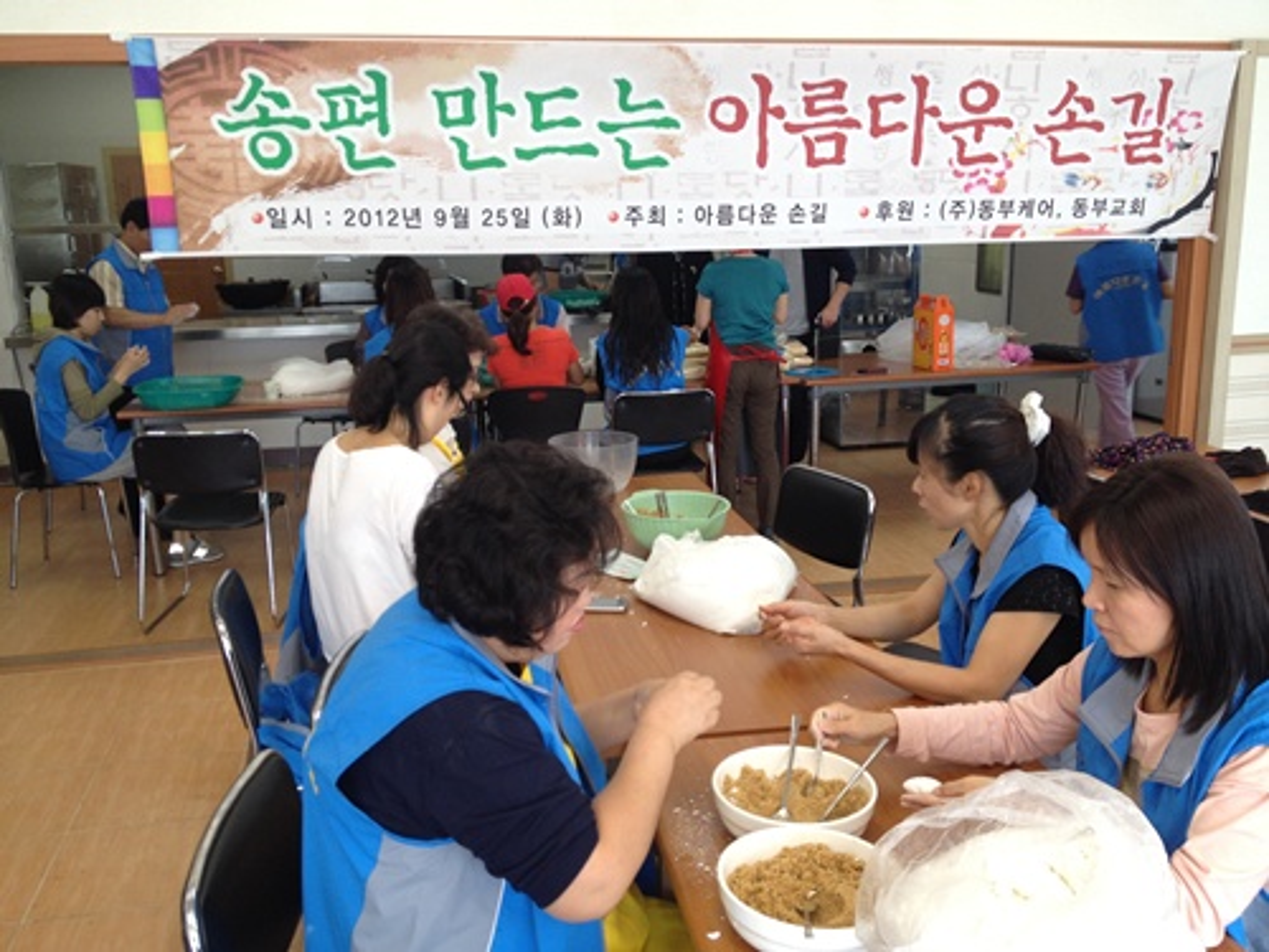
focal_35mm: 35
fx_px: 1283
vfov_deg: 40.7
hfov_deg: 52.6
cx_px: 634
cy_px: 476
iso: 80
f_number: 2.4
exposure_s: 1/40
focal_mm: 4.28
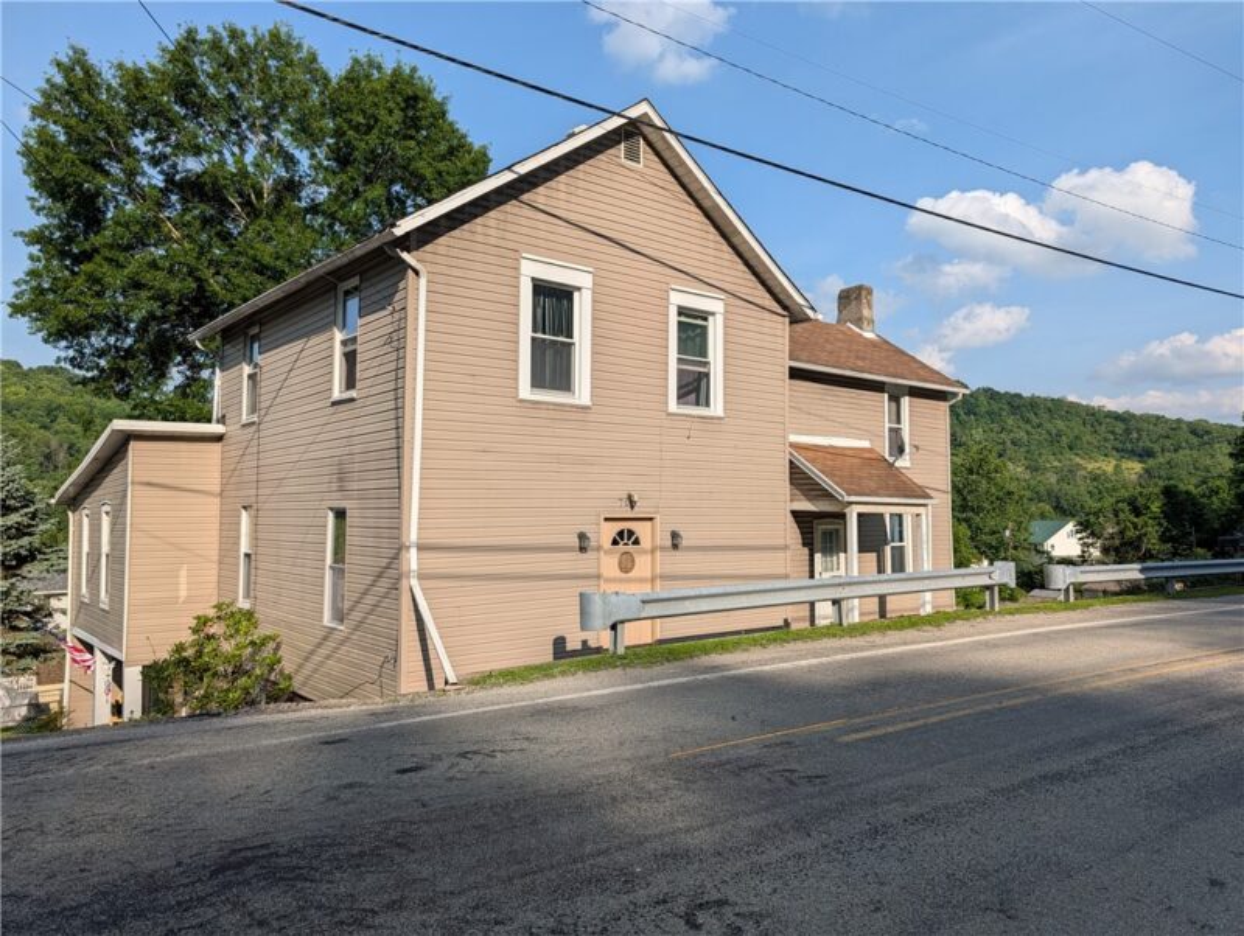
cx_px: 622
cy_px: 468
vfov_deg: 56.9
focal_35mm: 24
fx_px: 864
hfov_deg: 71.5
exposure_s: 1/1361
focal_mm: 6.9
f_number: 1.68
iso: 21
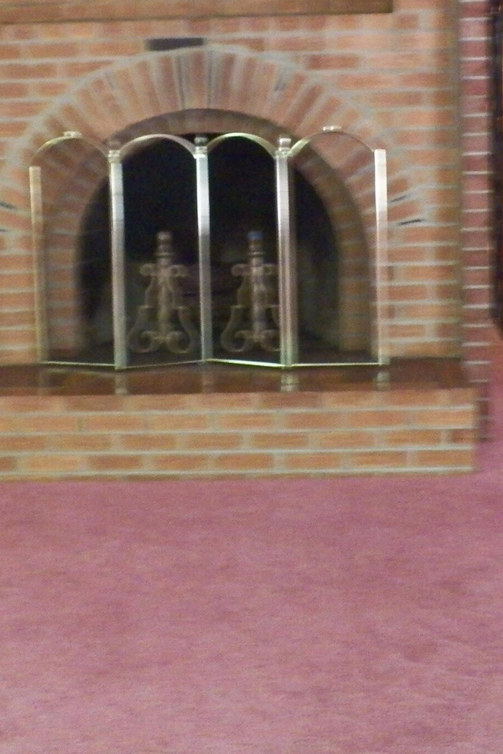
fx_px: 1341
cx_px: 234
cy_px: 169
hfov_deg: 21.2
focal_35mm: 64
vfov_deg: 30.8
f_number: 2.8
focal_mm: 4.9
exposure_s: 1/15
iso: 800
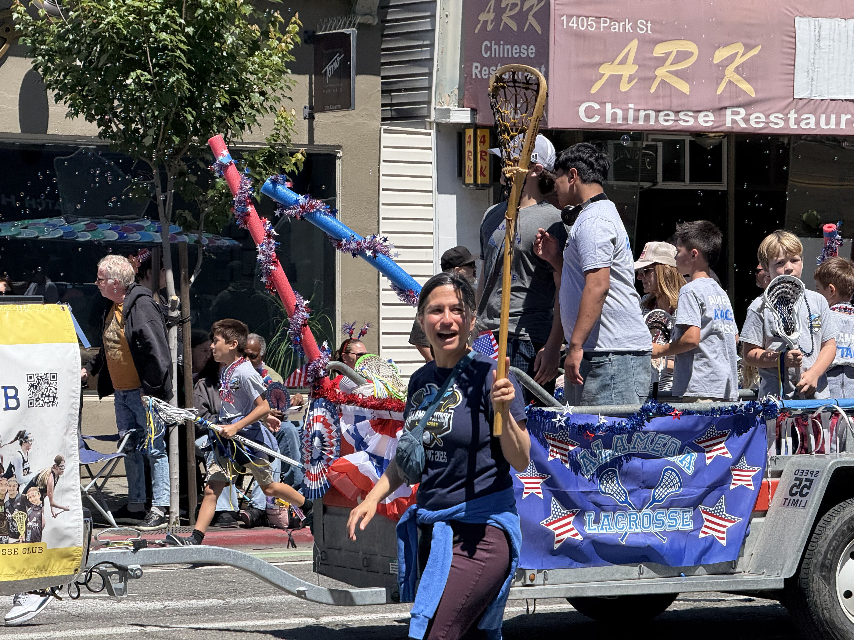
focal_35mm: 120
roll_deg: -0.7
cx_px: 427
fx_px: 2960
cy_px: 320
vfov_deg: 12.3
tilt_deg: -0.2
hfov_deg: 16.4
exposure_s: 1/1481
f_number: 2.8
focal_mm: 15.66
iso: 64
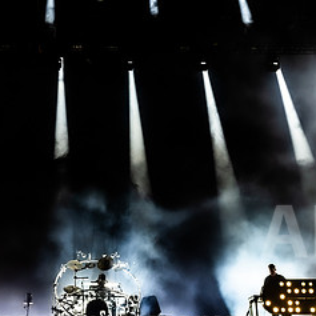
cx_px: 81
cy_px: 59
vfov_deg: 24.2
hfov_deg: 24.4
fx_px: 723
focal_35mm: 70
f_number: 3.5
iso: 400
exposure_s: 1/320
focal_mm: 24
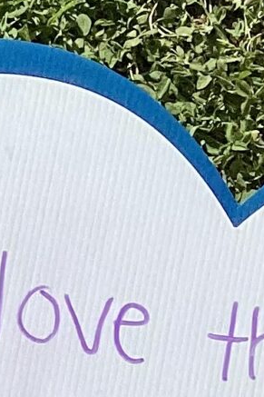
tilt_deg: -84.5
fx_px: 2080
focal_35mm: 189
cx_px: -285
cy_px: 586
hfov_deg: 7.0
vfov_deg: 10.5
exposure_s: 1/3704
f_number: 2.4
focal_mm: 3.3
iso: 25
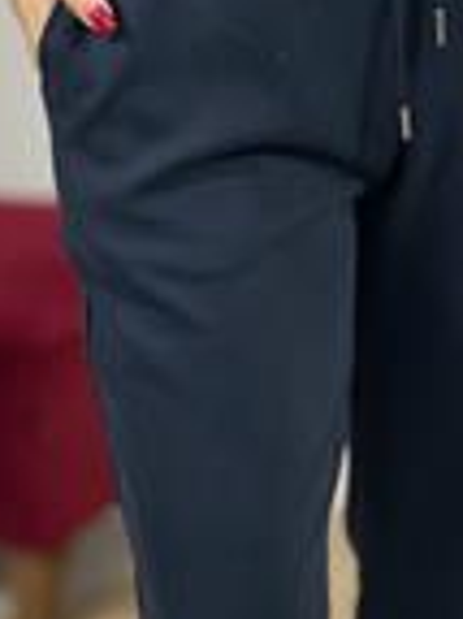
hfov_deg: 10.6
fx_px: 2483
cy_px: 426
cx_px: 307
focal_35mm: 139
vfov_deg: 14.2
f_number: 1.78
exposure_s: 1/100
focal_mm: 6.86
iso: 200
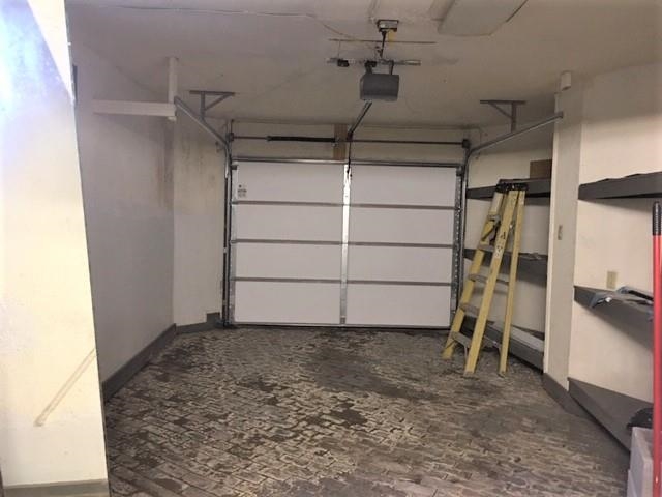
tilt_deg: -2.0
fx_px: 555
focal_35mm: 29
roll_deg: -0.7
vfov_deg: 48.2
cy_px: 248
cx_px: 331
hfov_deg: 61.7
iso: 64
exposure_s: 1/4
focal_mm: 4.15
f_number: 2.2
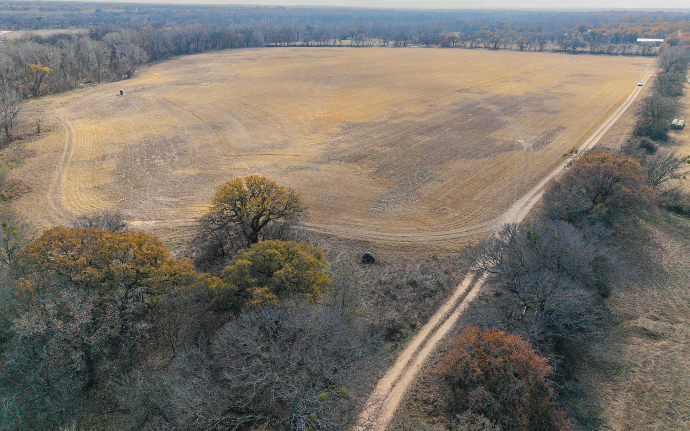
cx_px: 352
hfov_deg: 70.4
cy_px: 176
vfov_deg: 47.4
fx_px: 489
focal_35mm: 26
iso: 210
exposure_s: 1/5000
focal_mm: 8.67
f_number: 1.8
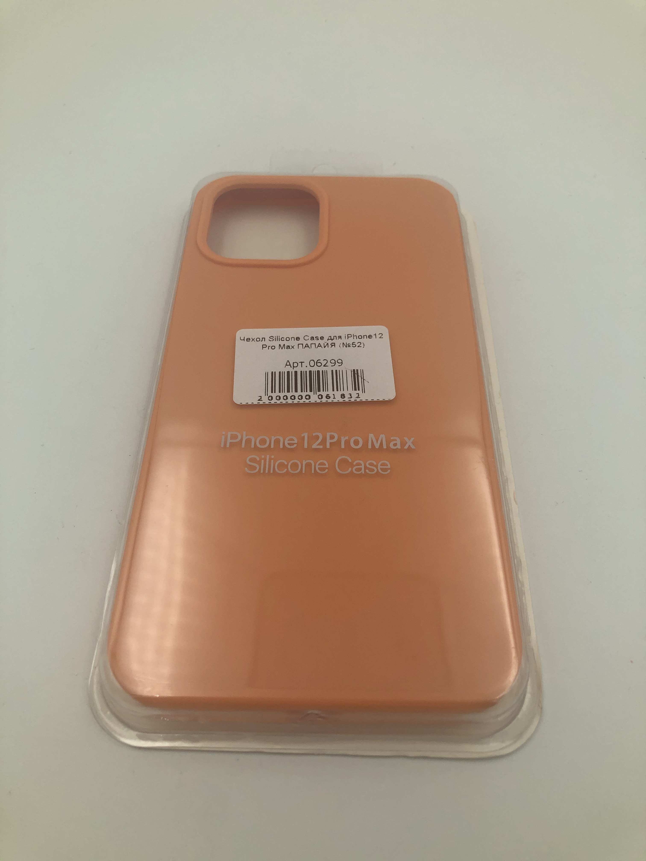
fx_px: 697
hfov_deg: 49.7
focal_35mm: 28
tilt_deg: -55.5
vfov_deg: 63.4
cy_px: 430
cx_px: 323
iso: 20
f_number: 1.8
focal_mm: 3.99
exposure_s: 1/1200
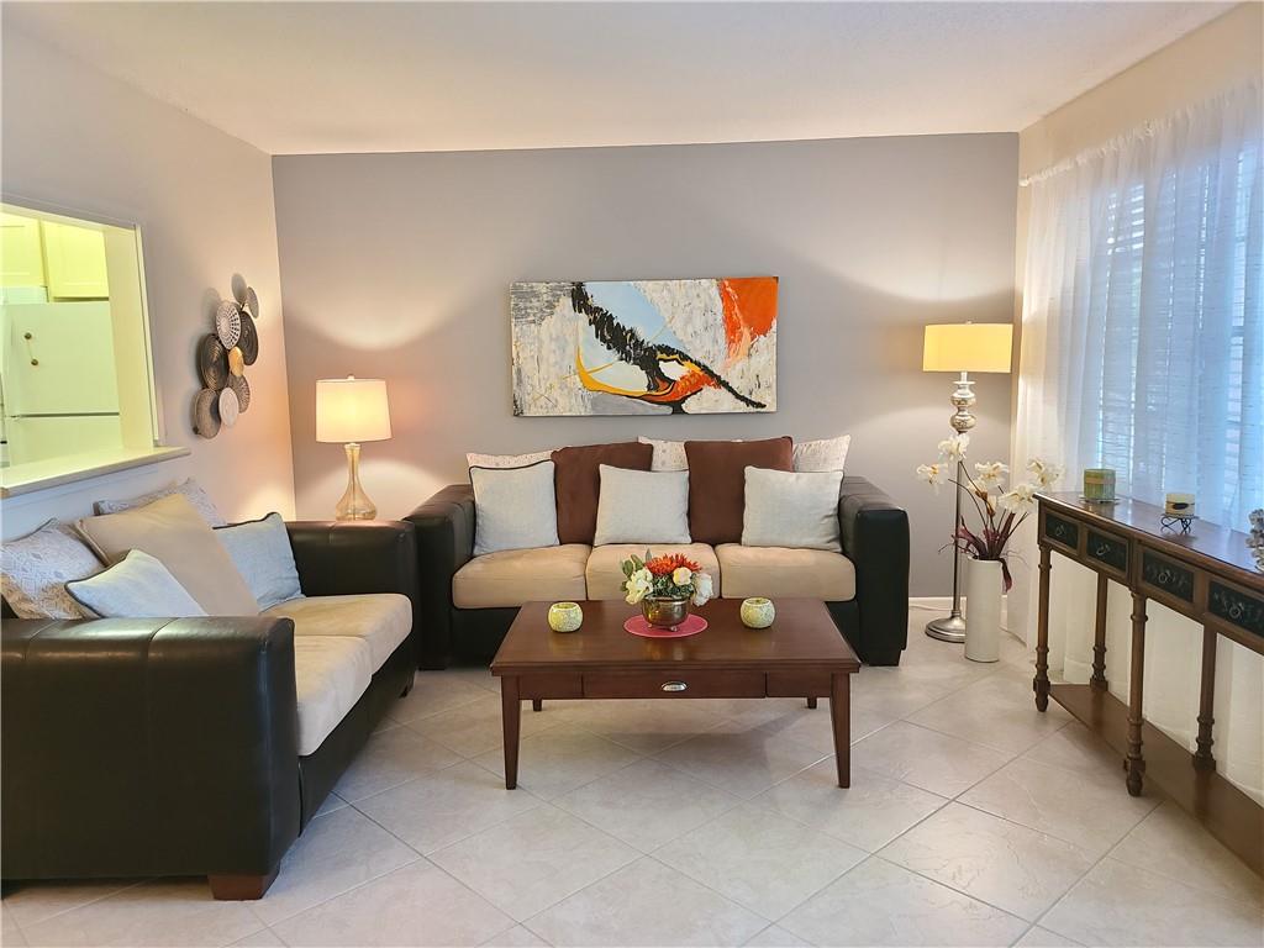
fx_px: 949
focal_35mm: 26
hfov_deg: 67.3
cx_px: 632
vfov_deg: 53.1
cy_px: 474
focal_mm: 5.4
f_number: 1.8
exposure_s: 1/40
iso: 500
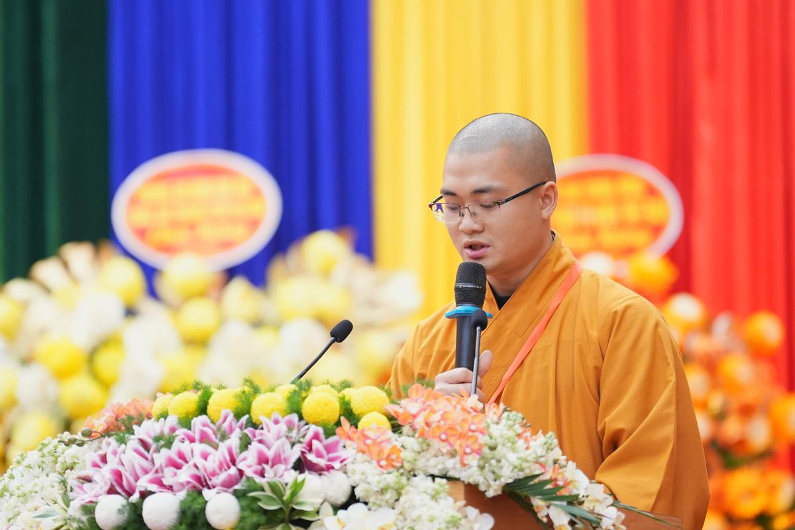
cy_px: 265
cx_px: 398
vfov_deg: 4.6
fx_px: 6624
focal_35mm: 300
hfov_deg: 6.9
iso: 3200
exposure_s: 1/200
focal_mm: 200
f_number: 2.8
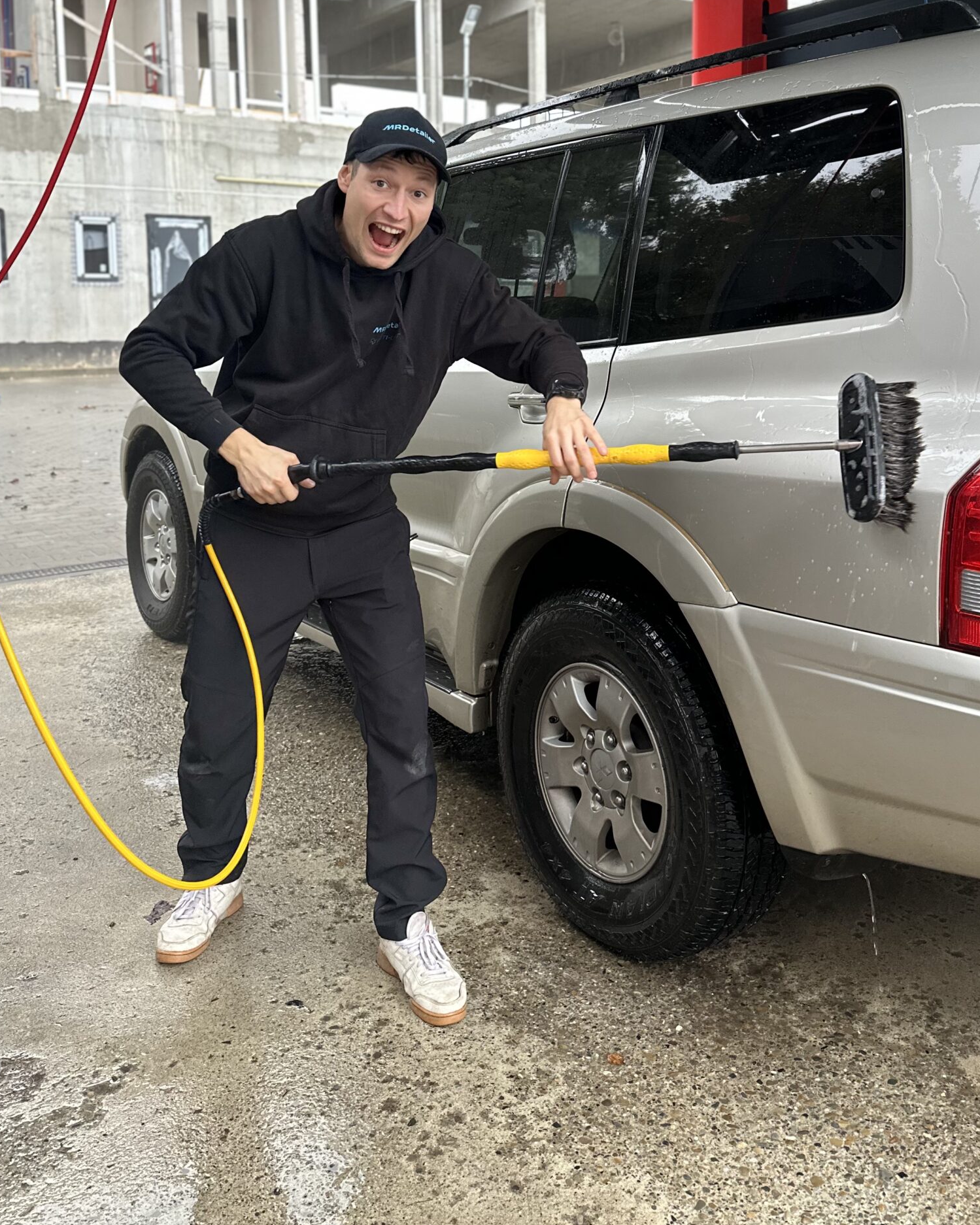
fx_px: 1160
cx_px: 558
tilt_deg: -4.3
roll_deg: +0.0
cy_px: 402
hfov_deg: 45.7
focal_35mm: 32
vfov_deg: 54.5
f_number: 1.78
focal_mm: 6.86
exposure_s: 1/61
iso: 250
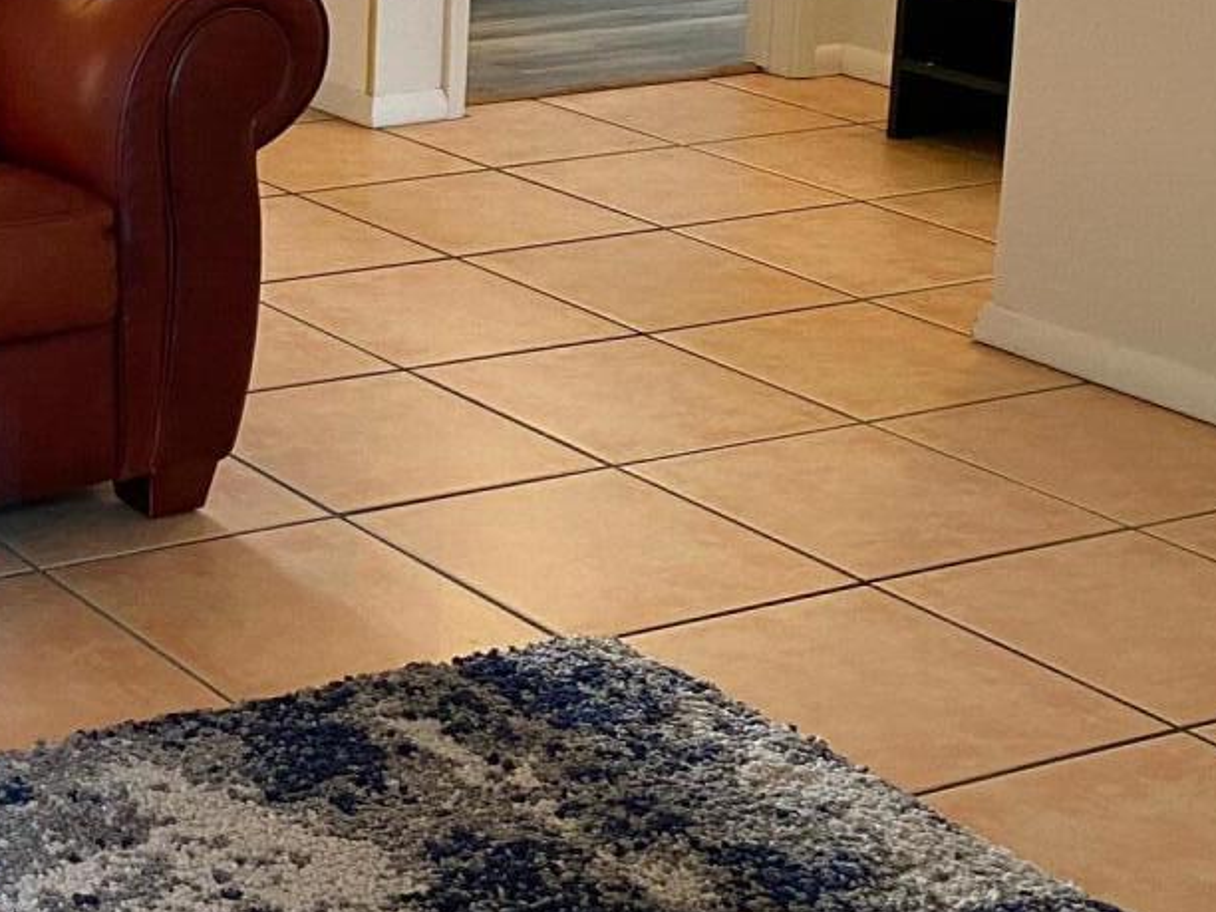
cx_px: -328
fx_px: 2986
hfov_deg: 21.1
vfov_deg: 16.9
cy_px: -34
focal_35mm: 85
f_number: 1.8
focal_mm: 4.25
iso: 125
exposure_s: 1/60
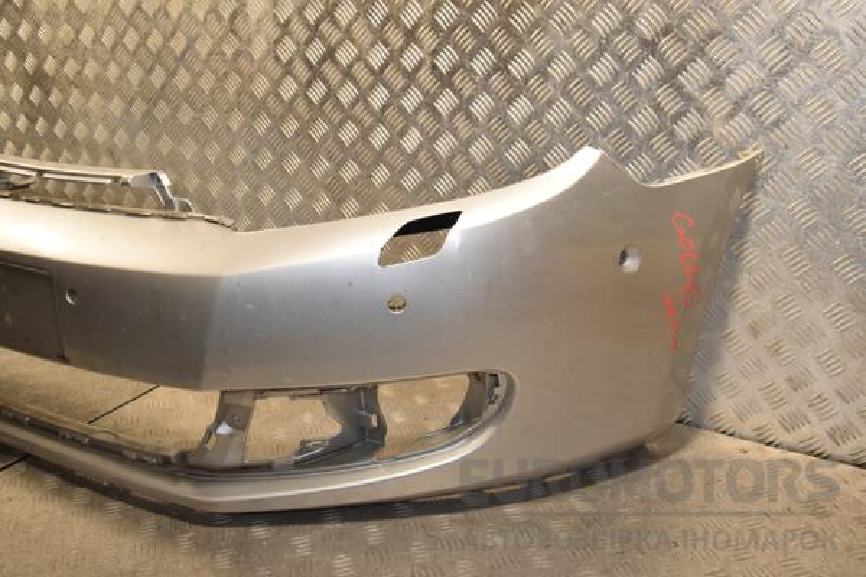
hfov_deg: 53.1
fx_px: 866
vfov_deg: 36.9
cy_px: 288
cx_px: 433
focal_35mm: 36
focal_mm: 24
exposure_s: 1/200
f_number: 6.3
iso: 800
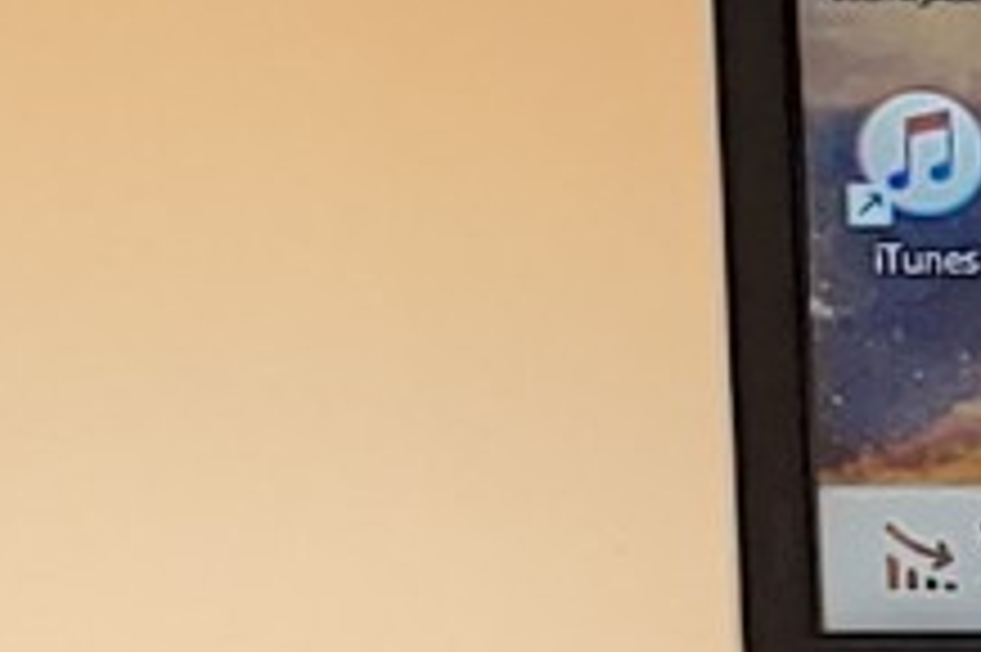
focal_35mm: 316
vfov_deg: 4.3
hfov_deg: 6.1
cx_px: 2758
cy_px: 292
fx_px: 8604
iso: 50
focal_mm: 4.36
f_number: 1.8
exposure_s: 1/94
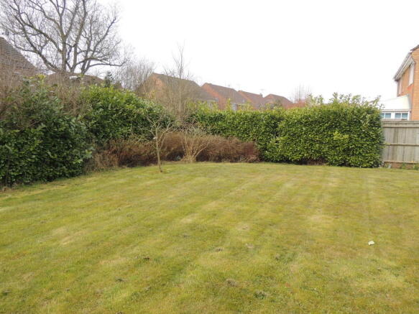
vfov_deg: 56.8
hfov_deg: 71.6
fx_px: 290
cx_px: 210
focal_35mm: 24
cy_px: 157
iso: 100
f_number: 3
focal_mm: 4.3
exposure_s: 1/400
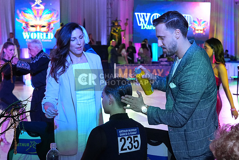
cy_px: 80
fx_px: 385
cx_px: 120
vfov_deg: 23.4
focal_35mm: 58
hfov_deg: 34.5
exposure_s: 1/250
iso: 3200
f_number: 5
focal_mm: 39
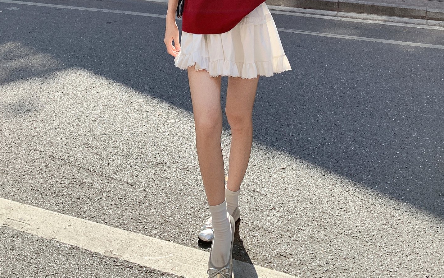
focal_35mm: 37
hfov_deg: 52.7
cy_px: -12
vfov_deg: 31.4
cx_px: 221
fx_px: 448
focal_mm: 4.25
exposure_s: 1/510
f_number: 1.8
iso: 25
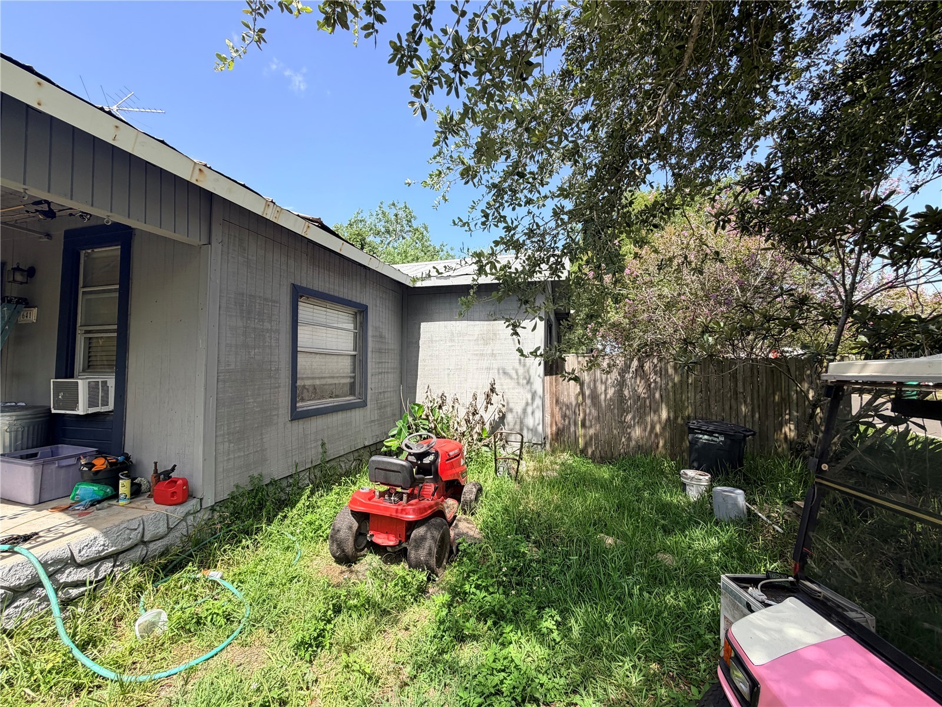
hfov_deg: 102.1
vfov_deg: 85.7
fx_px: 381
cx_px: 471
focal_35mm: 14
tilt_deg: +1.8
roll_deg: +0.3
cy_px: 354
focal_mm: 2.22
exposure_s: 1/607
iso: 40
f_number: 2.2
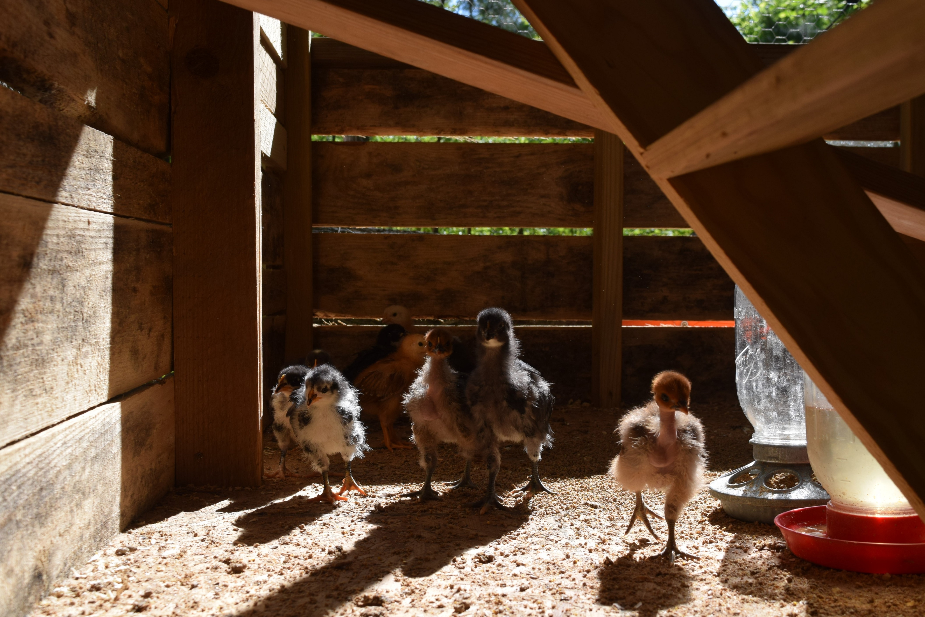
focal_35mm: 36
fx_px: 925
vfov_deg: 36.9
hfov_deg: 53.1
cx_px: 462
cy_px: 308
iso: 200
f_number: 9
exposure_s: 1/320
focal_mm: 24
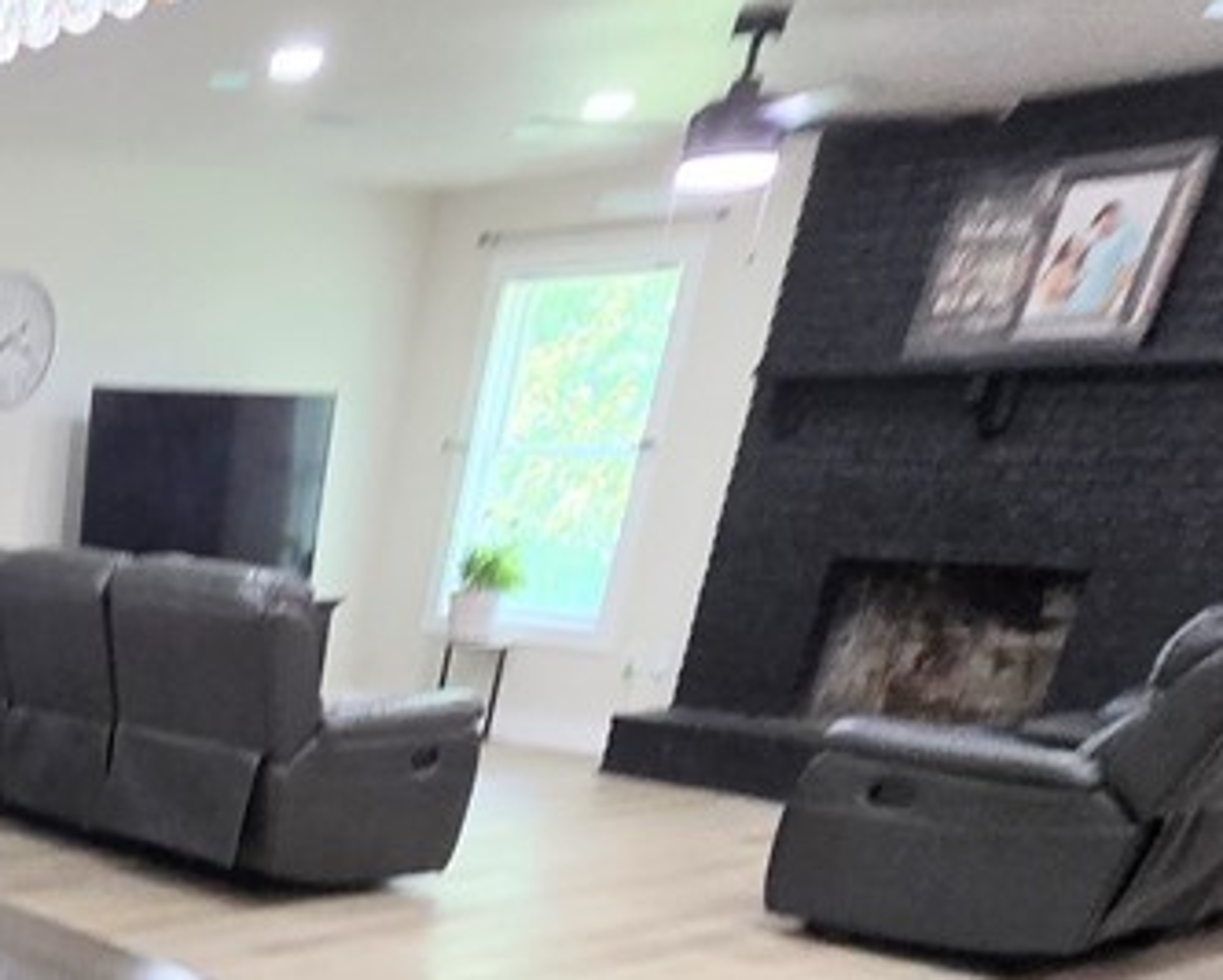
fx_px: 1413
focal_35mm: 39
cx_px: -323
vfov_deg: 30.7
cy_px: 1252
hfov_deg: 34.7
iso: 200
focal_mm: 2.2
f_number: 2.2
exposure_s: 1/60
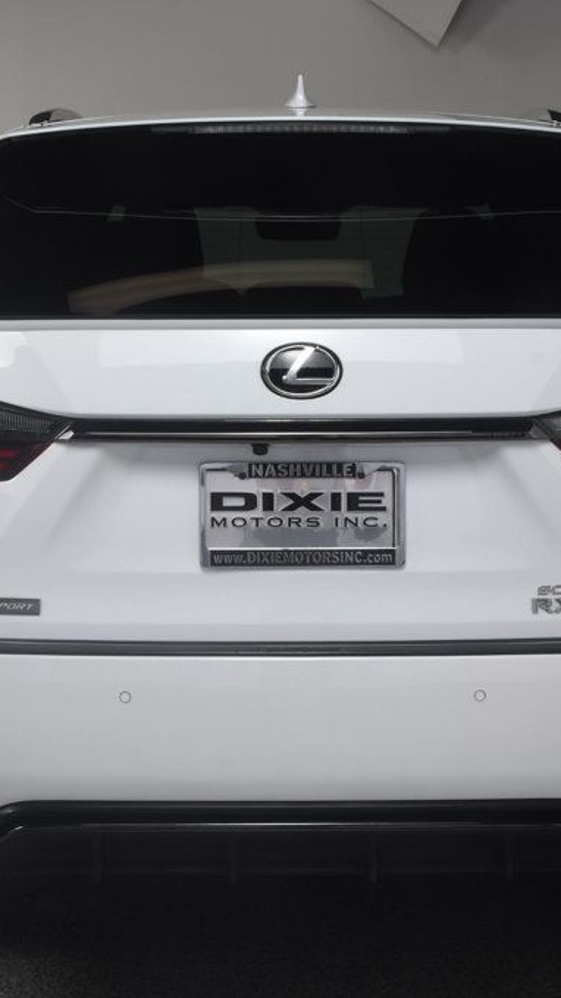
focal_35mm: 71
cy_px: 499
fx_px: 1879
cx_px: 311
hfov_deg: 17.0
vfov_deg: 29.8
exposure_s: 1/160
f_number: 13
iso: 100
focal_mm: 30
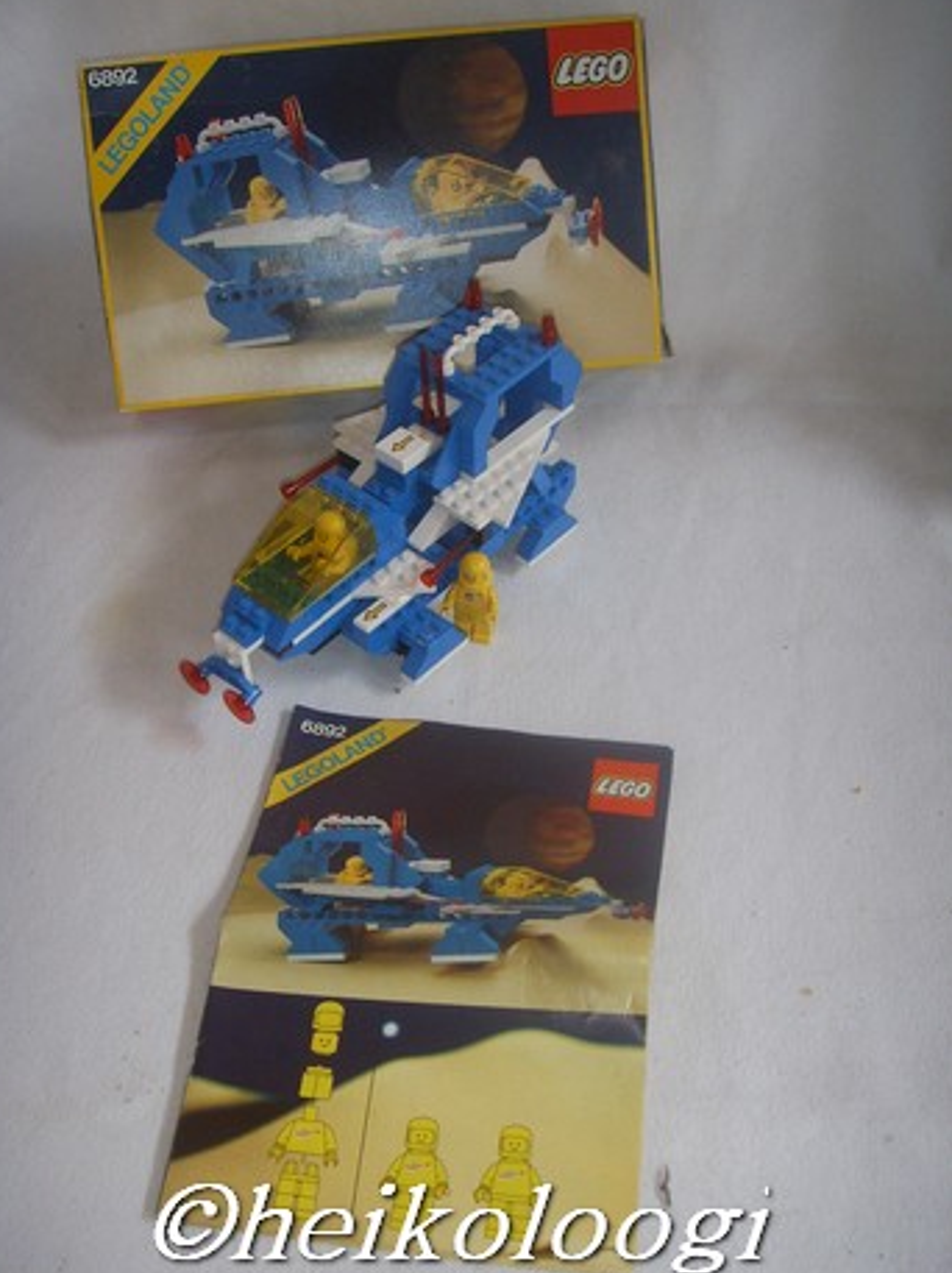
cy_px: 630
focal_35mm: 41
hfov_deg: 35.1
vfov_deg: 45.8
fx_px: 1506
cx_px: 465
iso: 100
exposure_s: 1/45
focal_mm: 6.6
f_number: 3.5
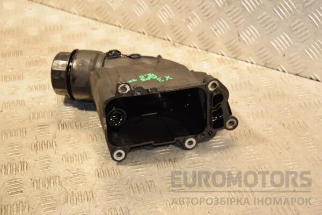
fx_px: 644
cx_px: 161
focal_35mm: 72
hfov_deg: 28.1
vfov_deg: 18.9
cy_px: 108
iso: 800
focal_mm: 48
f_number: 4.8
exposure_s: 1/160
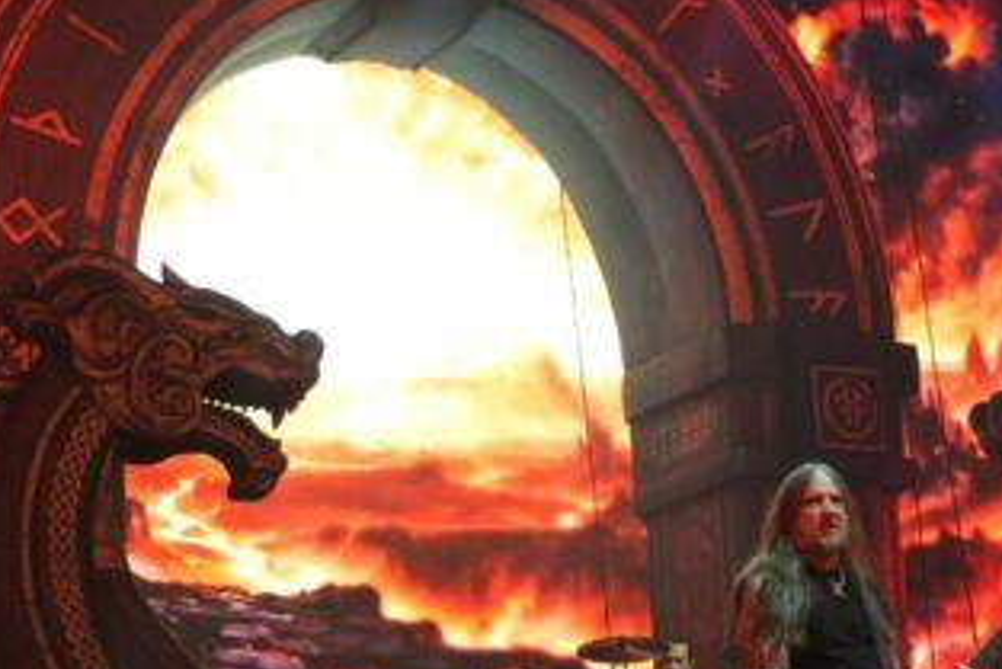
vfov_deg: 16.7
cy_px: 583
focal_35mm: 81
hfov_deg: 24.6
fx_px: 2255
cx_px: 186
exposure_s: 1/160
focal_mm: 22
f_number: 4
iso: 800
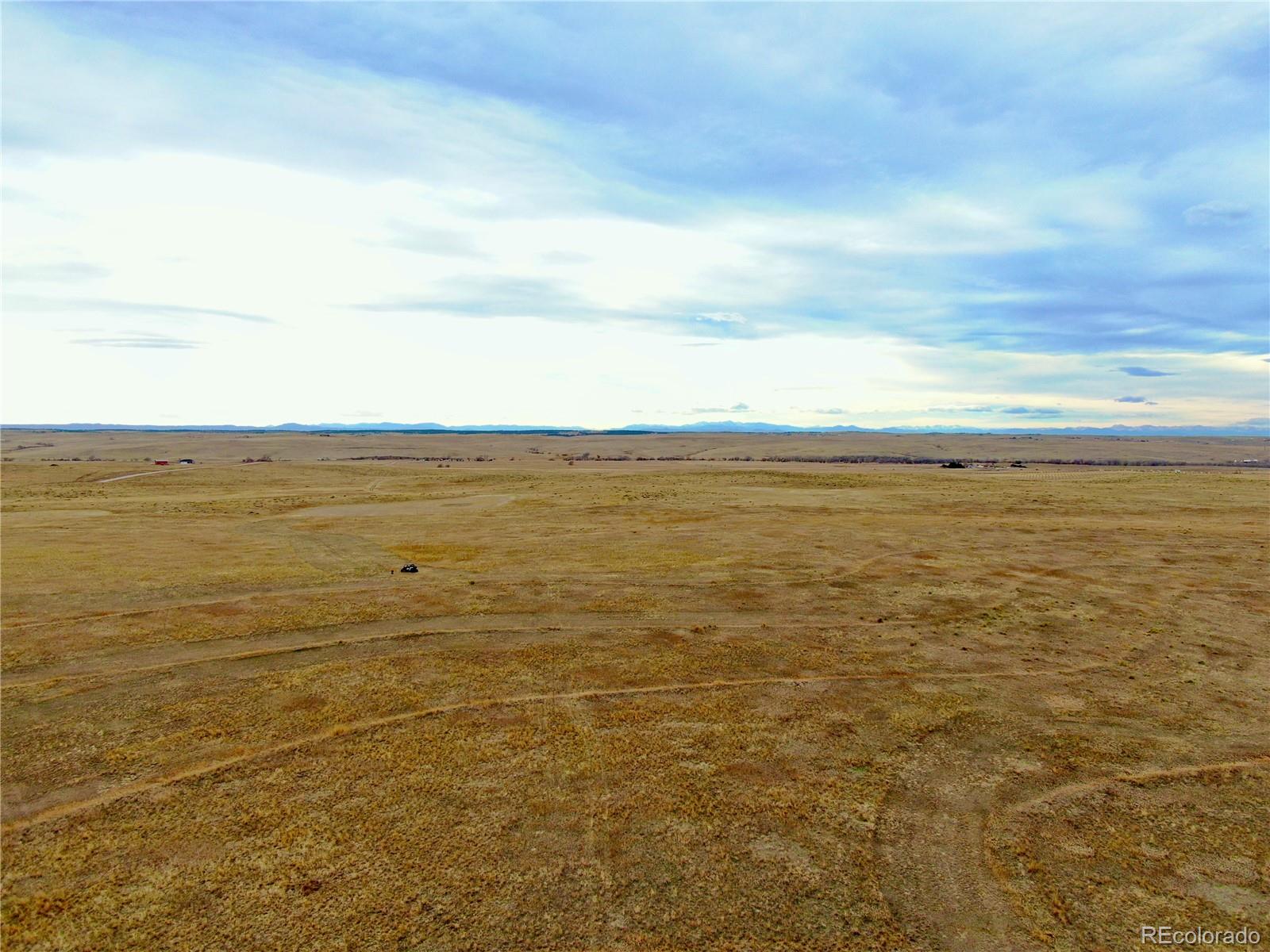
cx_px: 635
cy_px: 476
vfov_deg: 56.8
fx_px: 881
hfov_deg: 71.6
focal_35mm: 24
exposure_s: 1/500
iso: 110
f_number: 2.8
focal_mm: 4.39
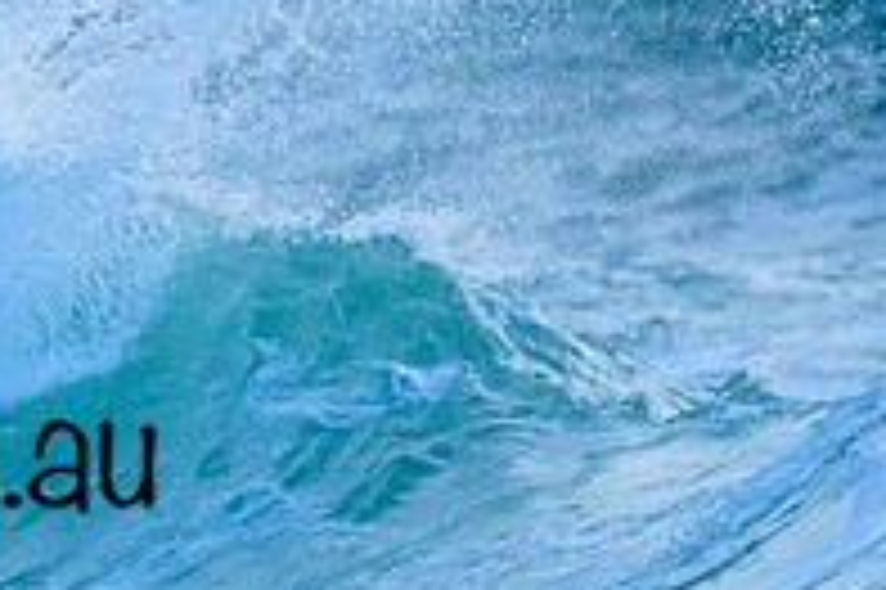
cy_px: 403
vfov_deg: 0.6
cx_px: -319
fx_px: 59336
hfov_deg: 0.9
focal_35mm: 2413
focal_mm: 800
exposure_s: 1/2500
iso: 5000
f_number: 6.3
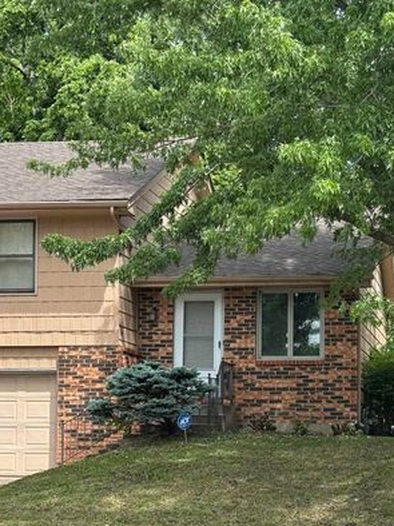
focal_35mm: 88
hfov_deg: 16.8
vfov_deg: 22.2
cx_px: 224
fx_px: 1337
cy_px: 358
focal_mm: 5.96
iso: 32
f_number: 1.6
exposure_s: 1/910
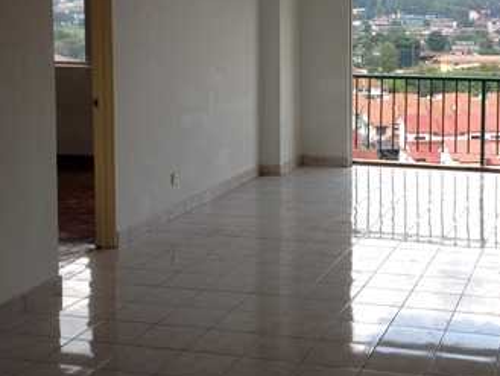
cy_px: 91
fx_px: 983
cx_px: 377
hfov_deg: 28.1
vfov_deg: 21.4
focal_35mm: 68
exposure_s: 1/297
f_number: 2.4
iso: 50
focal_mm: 4.28
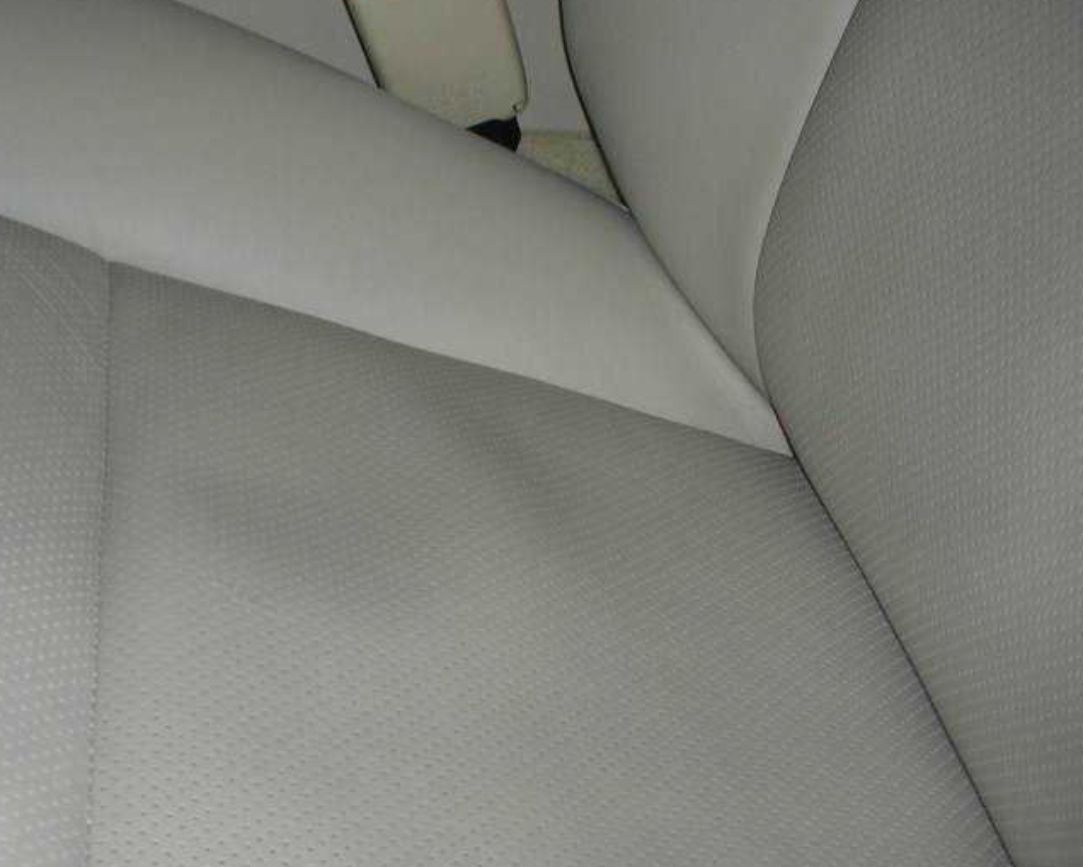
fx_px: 1763
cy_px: 411
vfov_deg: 27.6
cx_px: 223
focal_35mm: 55
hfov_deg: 33.2
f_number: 3
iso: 50
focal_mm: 5.8
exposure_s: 1/60.1
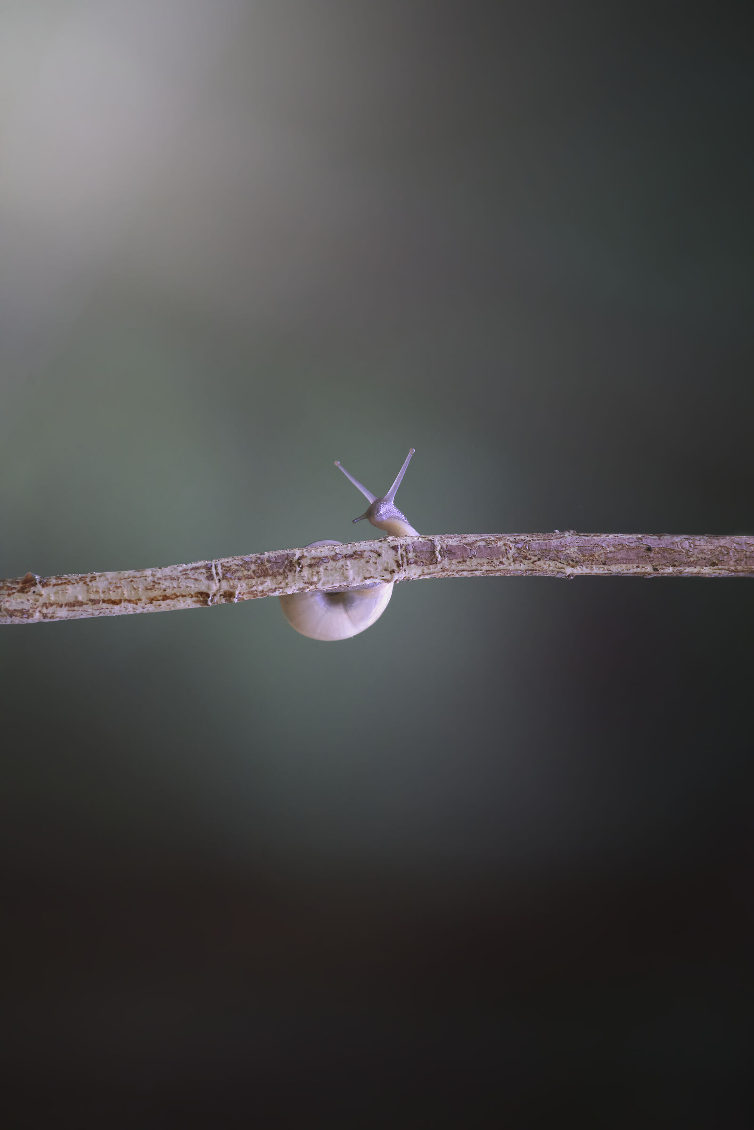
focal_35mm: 840
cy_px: 565
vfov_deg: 2.5
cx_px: 377
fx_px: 26388
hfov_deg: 1.6
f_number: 11
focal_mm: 840
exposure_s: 1/125
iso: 5000
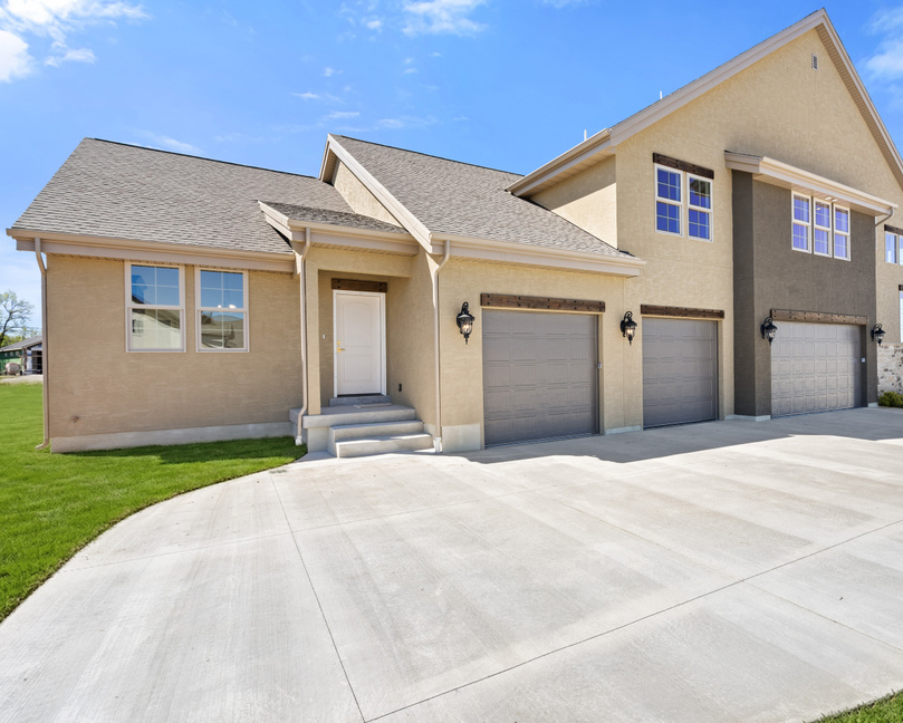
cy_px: 369
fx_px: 508
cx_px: 550
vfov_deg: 70.9
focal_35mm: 19
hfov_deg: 82.1
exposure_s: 1/60
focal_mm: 16
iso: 400
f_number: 9
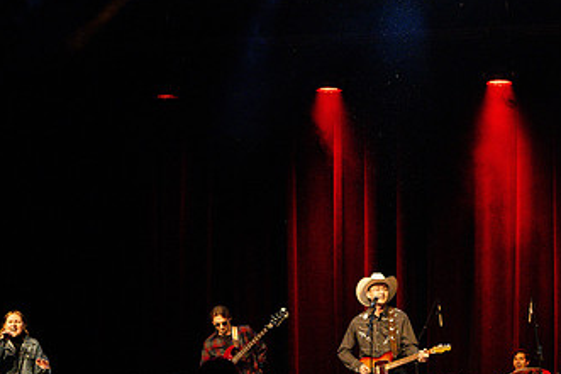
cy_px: 250
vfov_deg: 10.5
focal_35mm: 130
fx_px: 2027
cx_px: 441
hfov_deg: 15.7
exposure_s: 1/500
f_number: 2.8
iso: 6400
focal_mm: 70
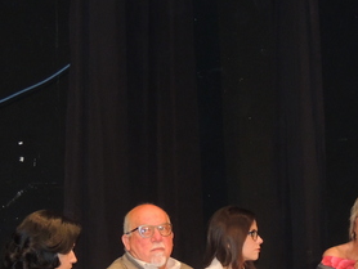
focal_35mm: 151
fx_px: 1563
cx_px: 211
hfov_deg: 13.1
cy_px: 241
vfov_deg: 9.8
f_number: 3.9
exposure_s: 1/50
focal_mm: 12.4
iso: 560
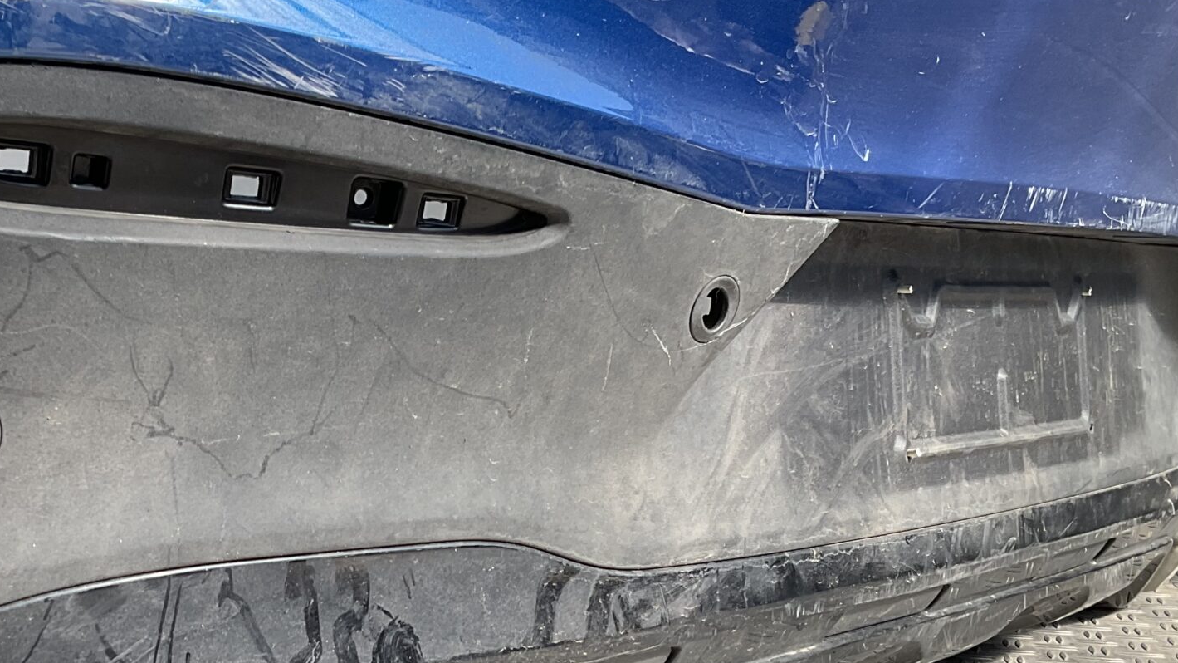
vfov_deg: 20.9
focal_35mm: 57
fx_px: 1780
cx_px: 362
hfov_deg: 36.1
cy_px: 523
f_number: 1.8
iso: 16
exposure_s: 1/261
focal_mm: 3
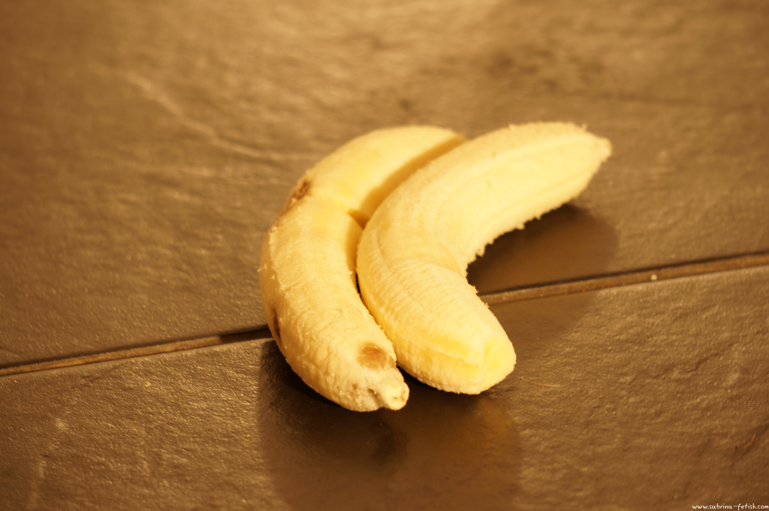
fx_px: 3937
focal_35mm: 184
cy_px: 256
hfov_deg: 11.2
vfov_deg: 7.4
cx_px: 384
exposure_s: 1/3
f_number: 5.6
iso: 100
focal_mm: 123
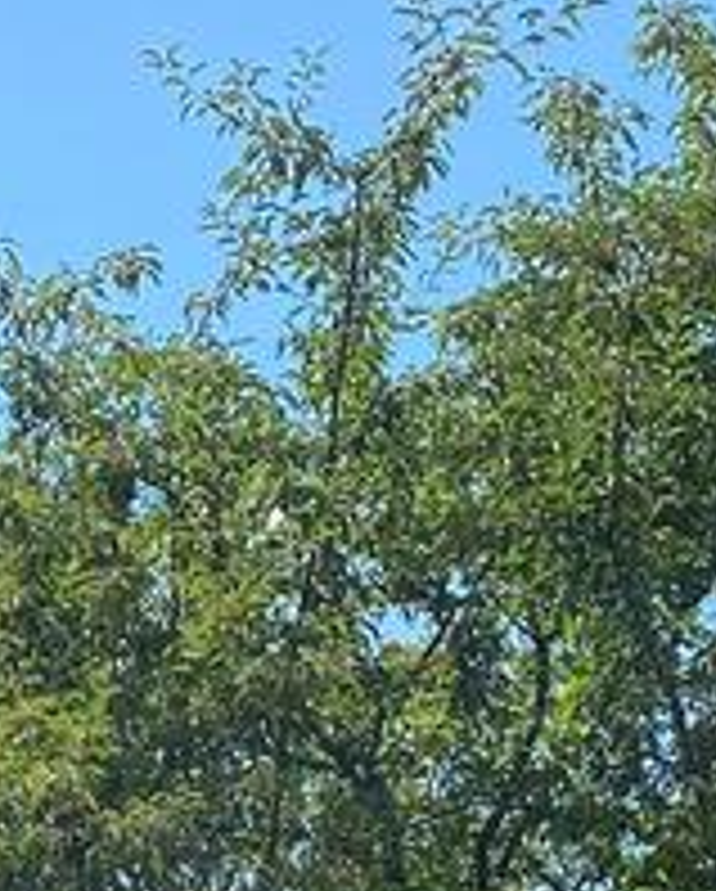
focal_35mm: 131
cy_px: 1534
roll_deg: +0.9
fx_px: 3462
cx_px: -122
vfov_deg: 13.4
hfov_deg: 11.6
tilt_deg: +8.1
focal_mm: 4.25
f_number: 1.8
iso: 32
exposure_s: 1/1866
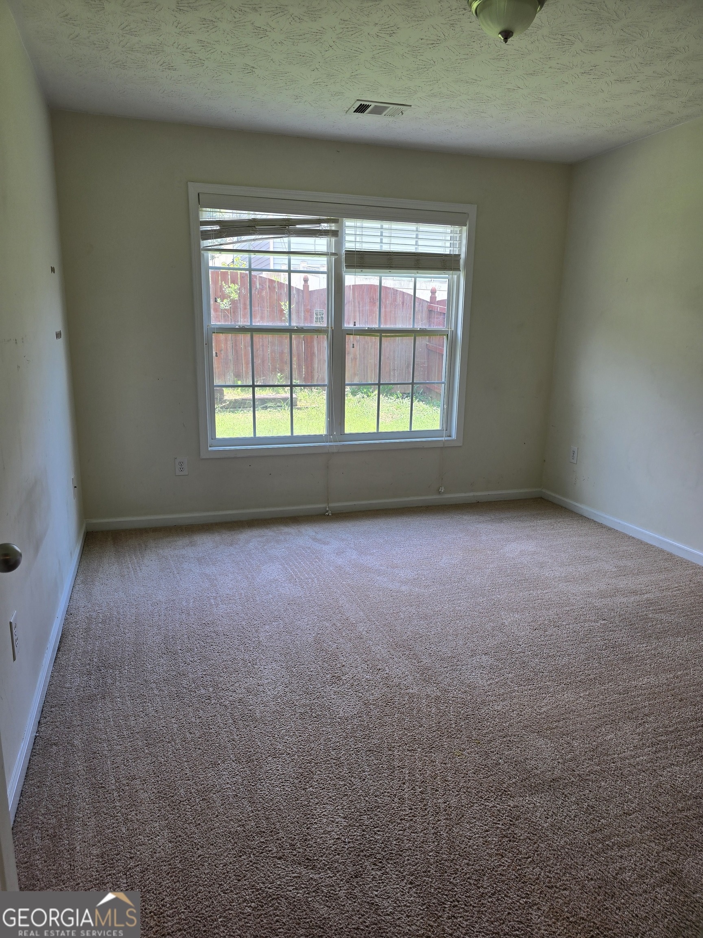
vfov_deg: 73.9
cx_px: 352
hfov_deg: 58.9
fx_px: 623
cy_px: 469
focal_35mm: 23
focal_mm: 6.3
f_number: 1.7
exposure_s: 1/120
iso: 32
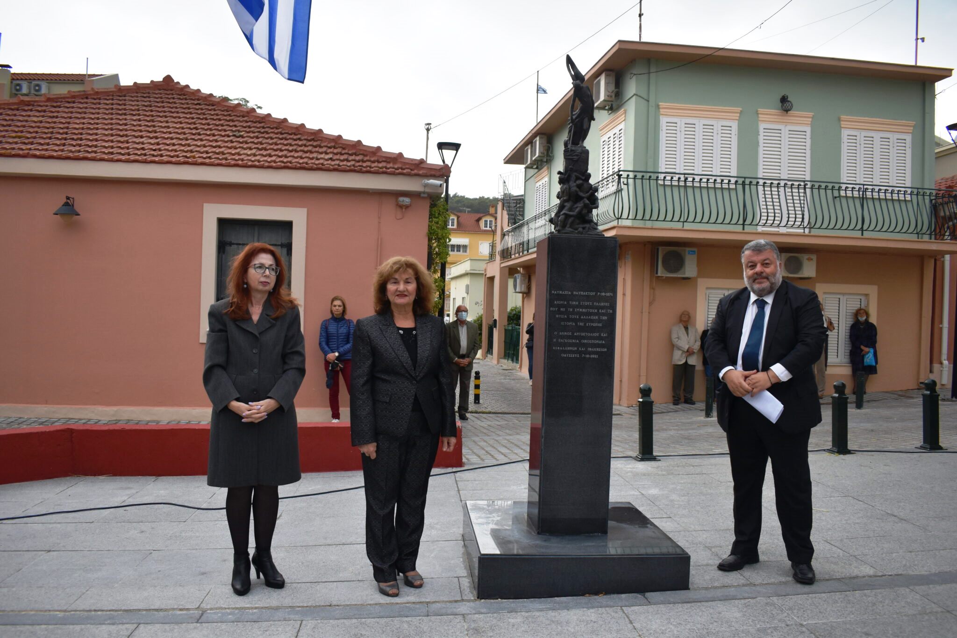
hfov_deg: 67.4
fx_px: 718
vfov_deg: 47.9
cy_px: 319
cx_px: 478
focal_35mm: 27
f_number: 5
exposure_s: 1/250
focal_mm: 18
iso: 400
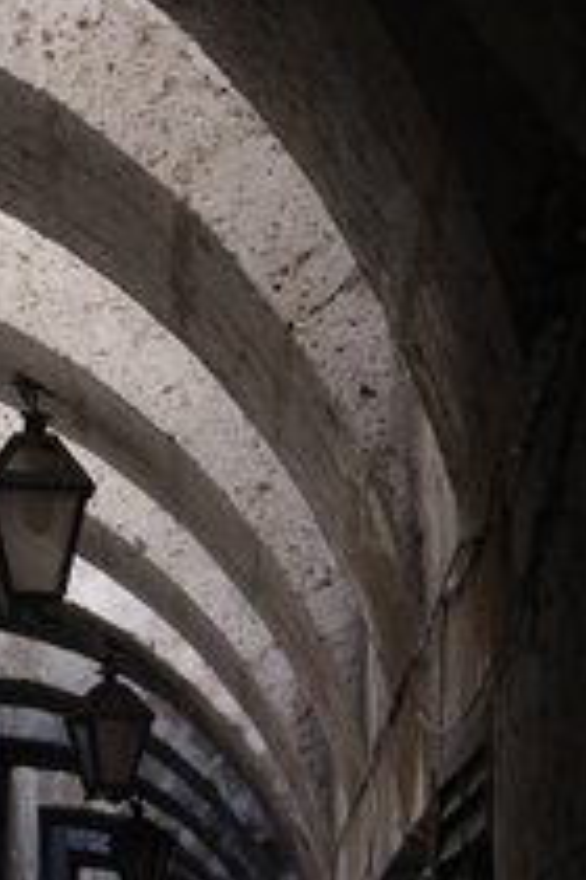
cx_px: 50
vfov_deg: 9.9
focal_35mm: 206
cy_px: 972
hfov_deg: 6.7
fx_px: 5029
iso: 200
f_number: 5
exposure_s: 1/80
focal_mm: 48
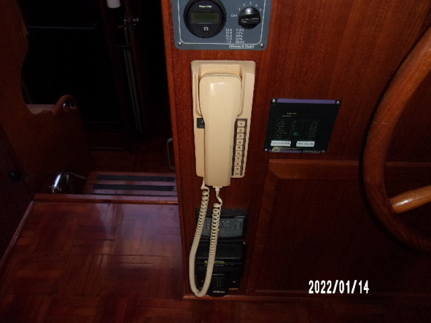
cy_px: 162
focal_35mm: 27
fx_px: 336
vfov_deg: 51.4
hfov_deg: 65.3
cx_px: 216
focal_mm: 4.9
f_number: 3
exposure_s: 1/34
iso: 200
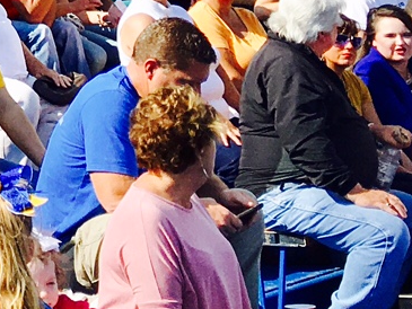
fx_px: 1905
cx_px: -527
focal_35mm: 160
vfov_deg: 8.9
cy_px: -254
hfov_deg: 10.8
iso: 25
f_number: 2.2
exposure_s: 1/1570
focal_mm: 4.15
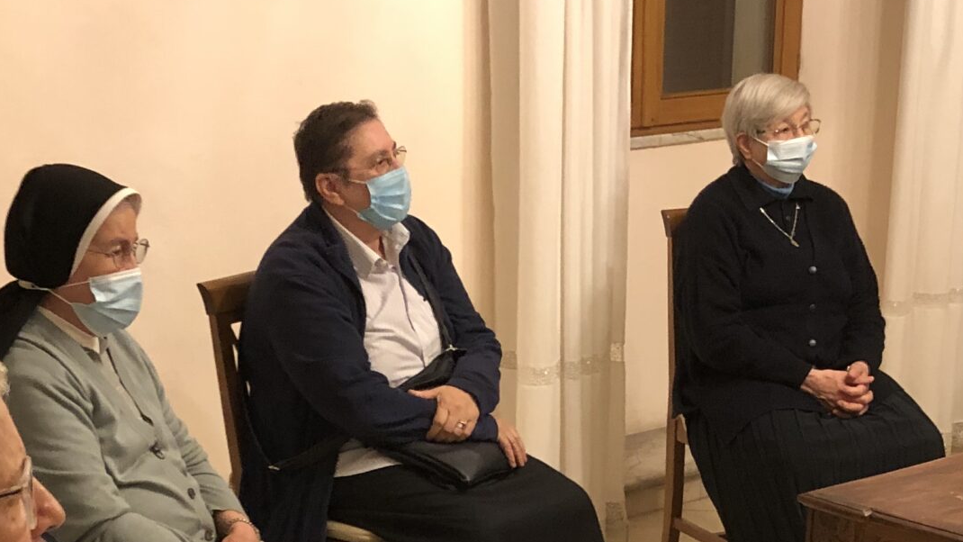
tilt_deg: -22.5
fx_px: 1864
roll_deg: +1.0
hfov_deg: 28.9
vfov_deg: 15.6
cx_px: 385
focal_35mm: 73
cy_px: 736
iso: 80
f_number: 1.8
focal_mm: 3.99
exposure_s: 1/7
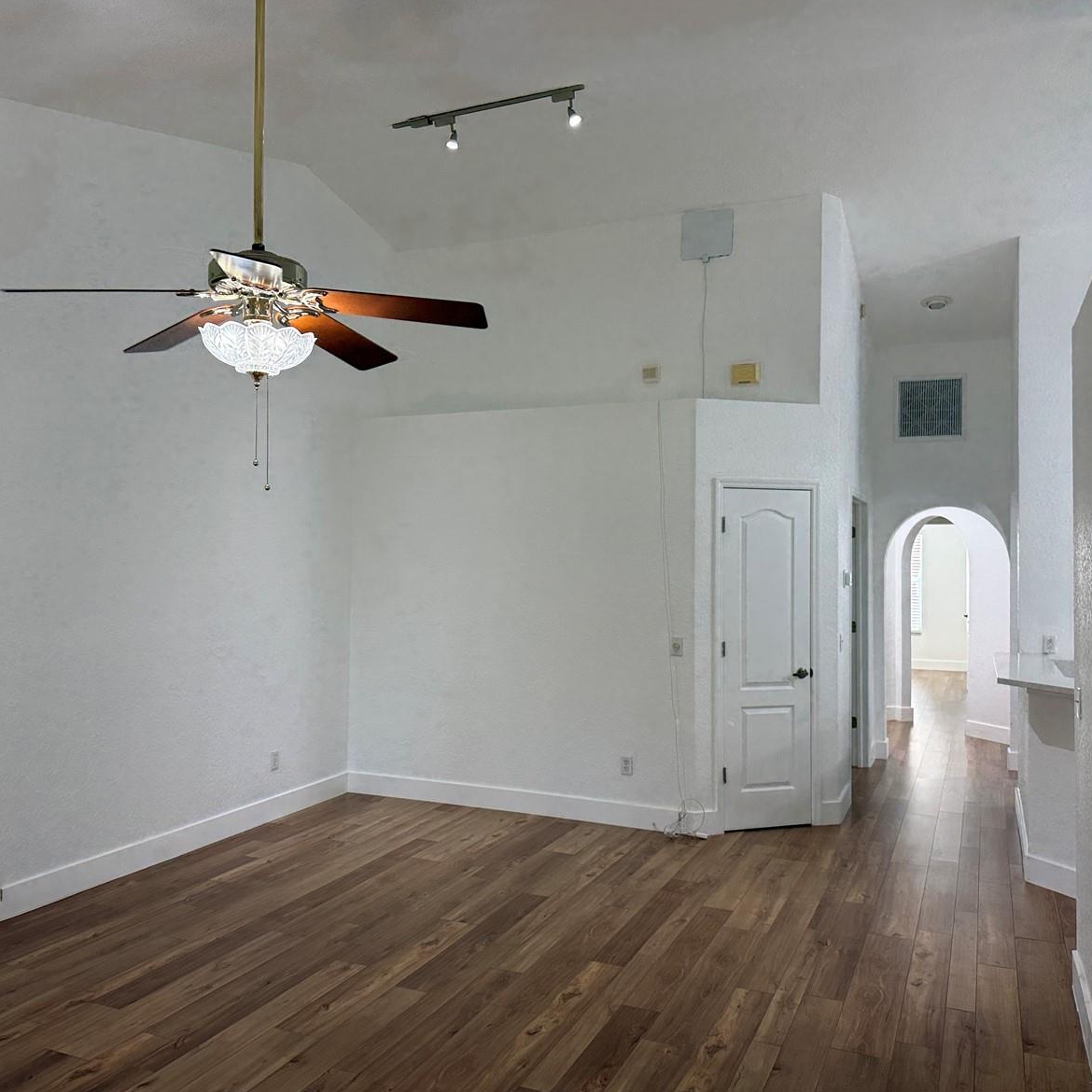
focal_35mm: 29
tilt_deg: +1.3
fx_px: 1035
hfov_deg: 55.5
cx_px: 477
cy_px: 536
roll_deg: -0.8
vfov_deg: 55.6
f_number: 1.78
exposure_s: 1/127
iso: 200
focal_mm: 6.76
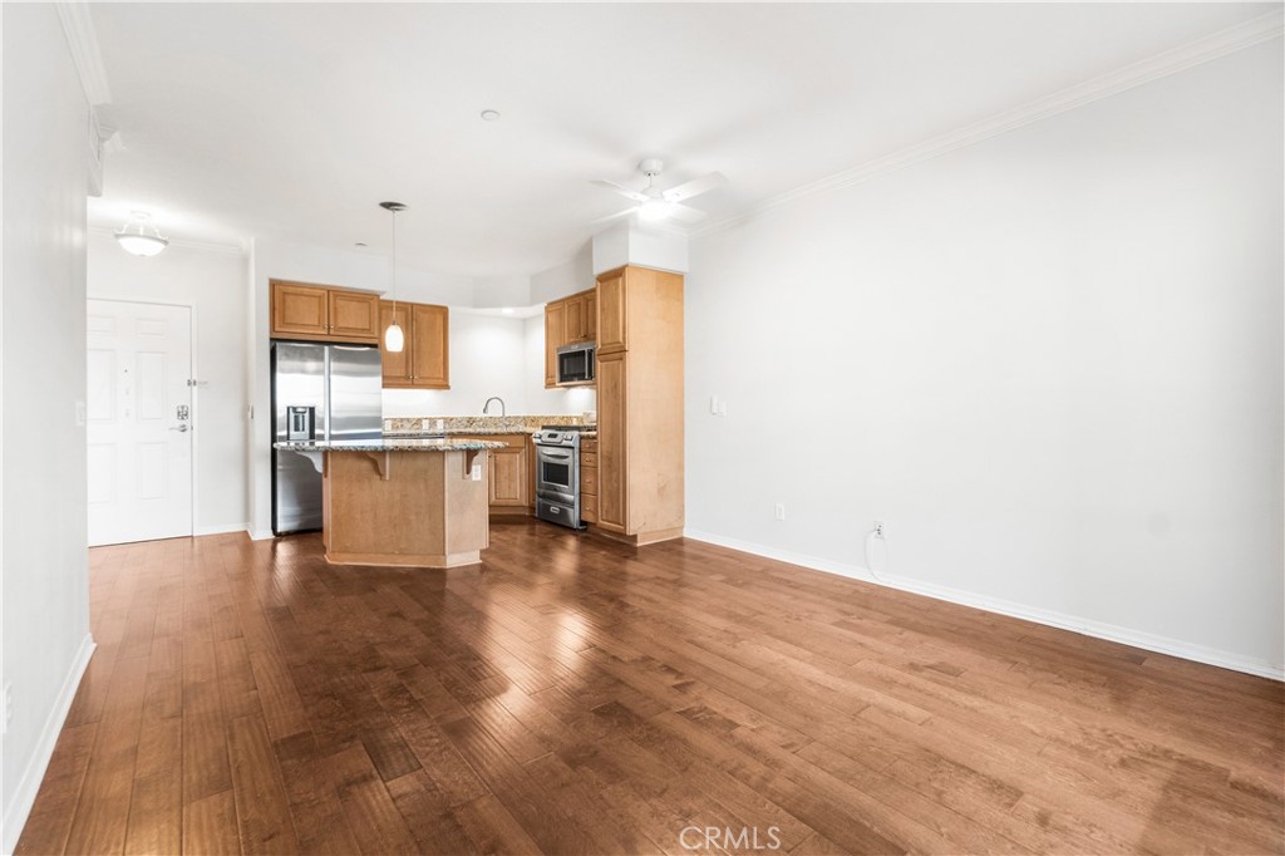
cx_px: 642
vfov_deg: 77.3
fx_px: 535
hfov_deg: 100.4
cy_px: 428
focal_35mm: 15
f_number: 7.1
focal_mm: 10
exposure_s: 1/4
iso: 320
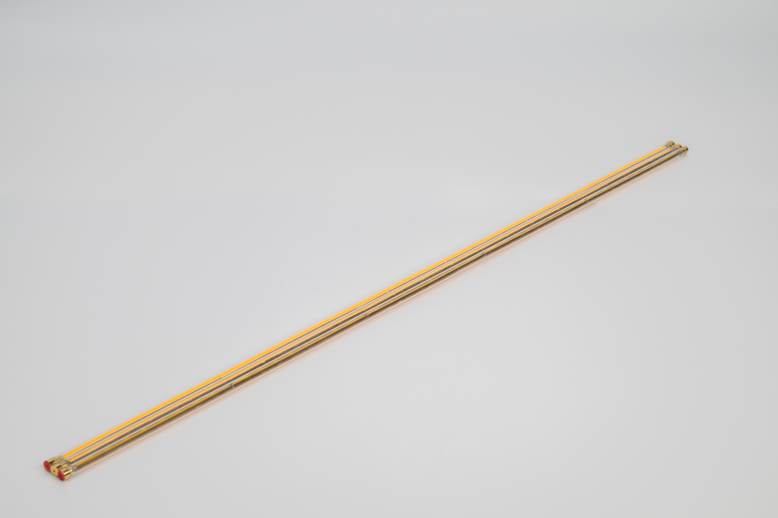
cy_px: 259
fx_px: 1837
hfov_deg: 23.9
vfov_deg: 16.1
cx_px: 389
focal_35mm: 85
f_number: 20
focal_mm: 85
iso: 400
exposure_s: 1/100
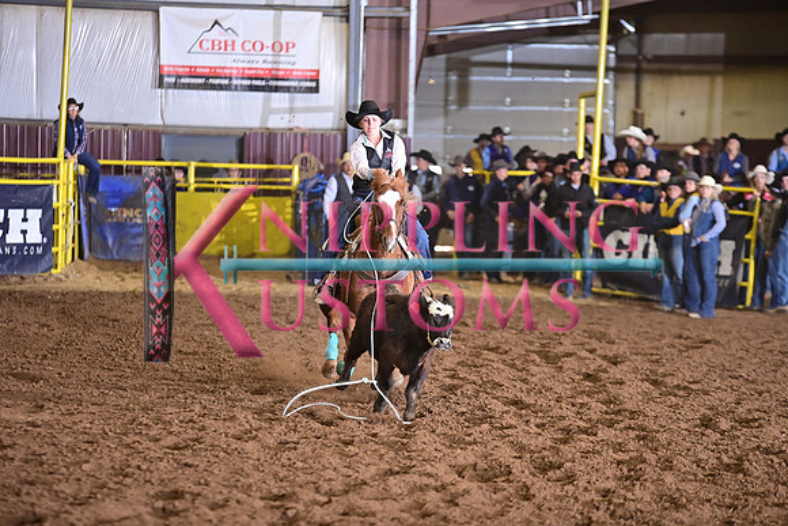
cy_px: 263
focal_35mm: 200
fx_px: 4379
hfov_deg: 10.3
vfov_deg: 6.9
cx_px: 394
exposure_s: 1/250
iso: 1600
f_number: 3.2
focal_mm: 200
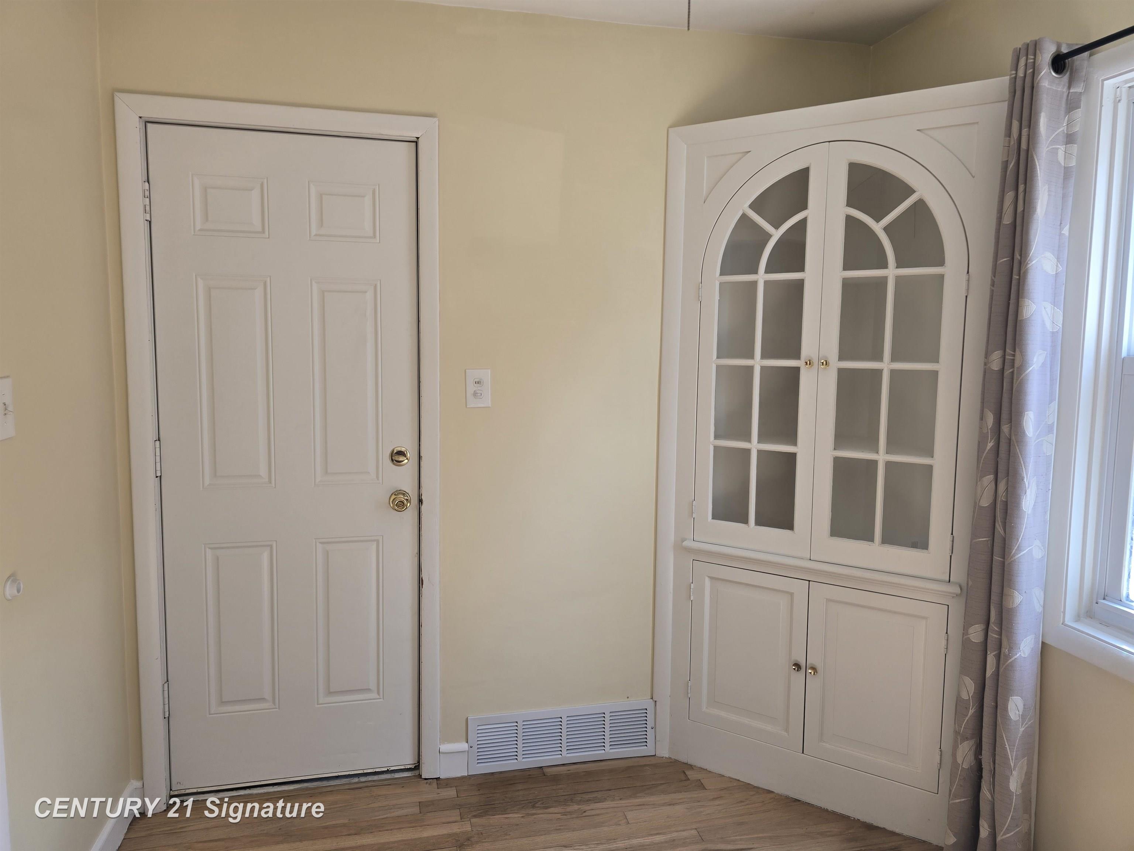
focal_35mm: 23
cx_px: 567
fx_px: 753
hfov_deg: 73.9
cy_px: 426
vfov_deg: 58.9
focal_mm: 6.3
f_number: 1.7
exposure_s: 1/120
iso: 40
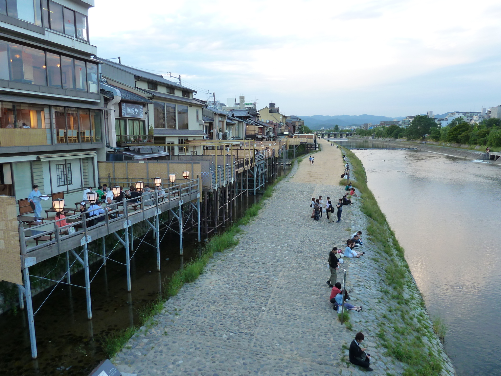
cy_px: 201
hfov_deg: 65.3
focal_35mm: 27
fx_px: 391
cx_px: 236
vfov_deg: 51.3
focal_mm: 4.1
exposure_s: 1/40
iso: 125
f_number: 3.3
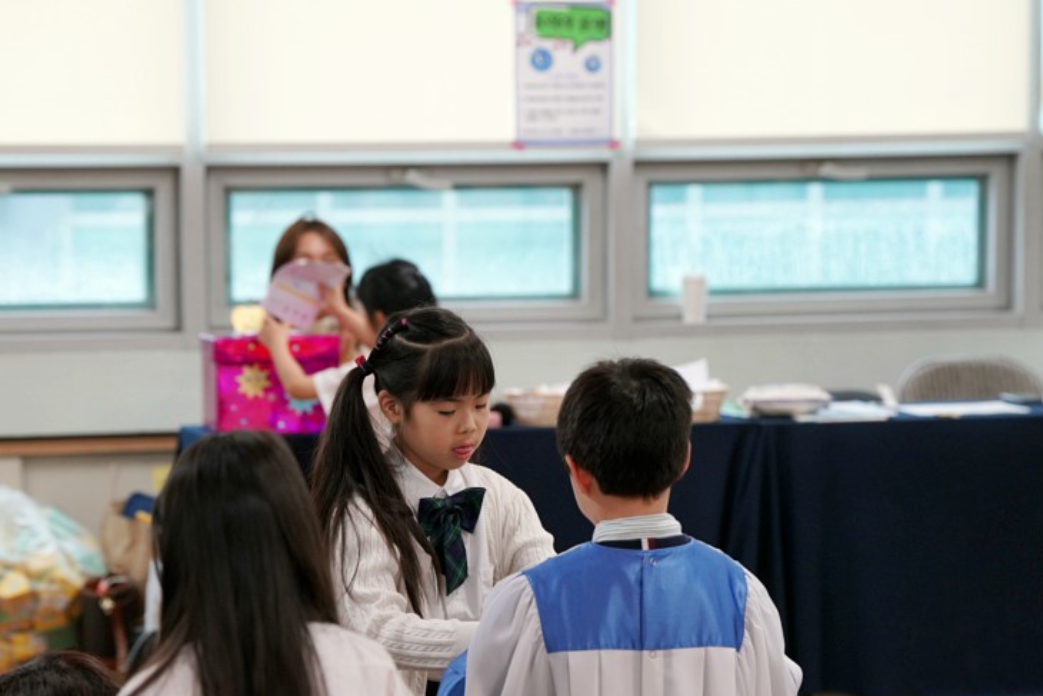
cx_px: 529
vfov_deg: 10.8
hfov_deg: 16.1
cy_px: 383
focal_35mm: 127
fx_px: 3680
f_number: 4
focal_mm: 103
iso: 1250
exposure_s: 1/160
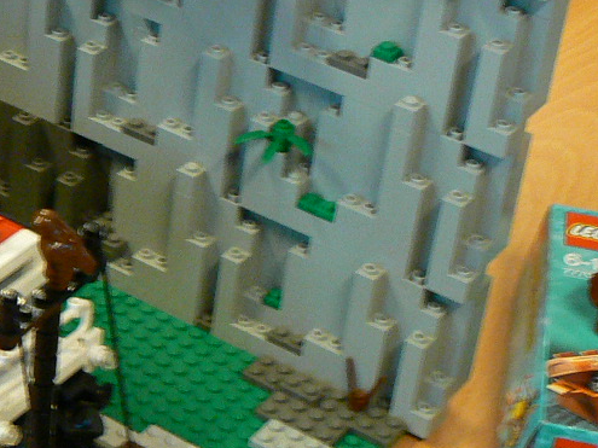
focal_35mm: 106
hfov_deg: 17.6
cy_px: 95
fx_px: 1831
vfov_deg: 13.9
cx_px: -143
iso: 200
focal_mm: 6
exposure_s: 1/15
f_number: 2.8
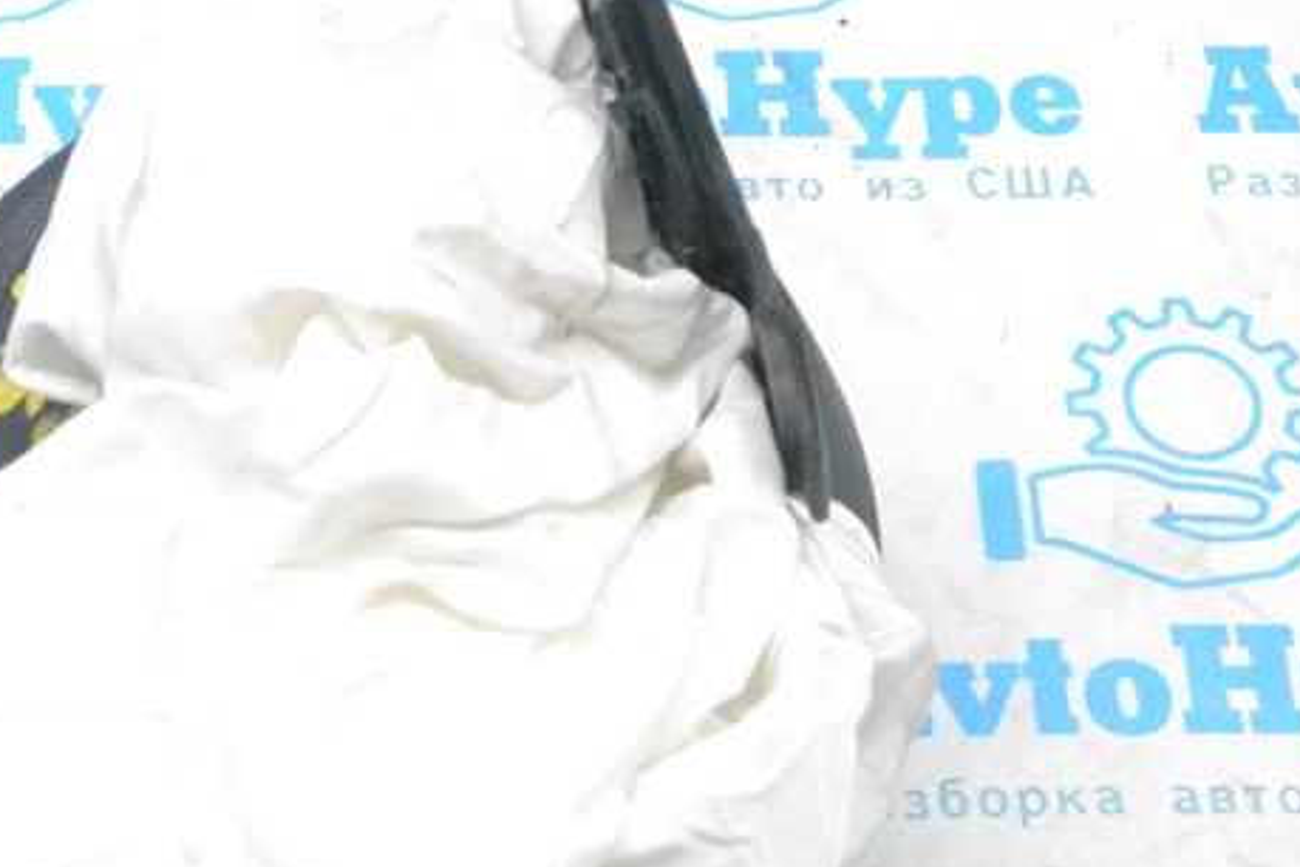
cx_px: 365
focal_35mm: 87
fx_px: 3141
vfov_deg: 15.7
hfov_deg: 23.2
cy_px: 421
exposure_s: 1/160
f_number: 9
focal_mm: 26
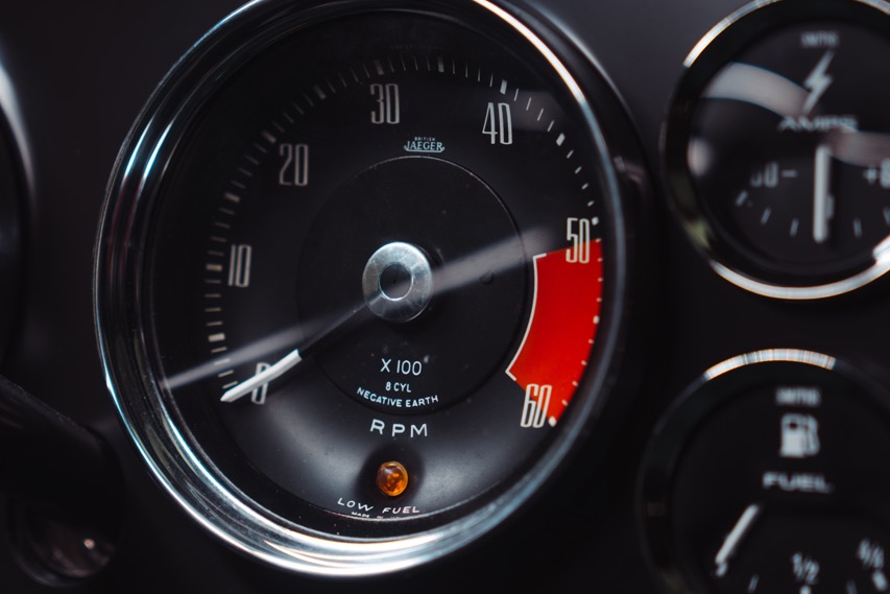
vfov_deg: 13.0
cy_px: 299
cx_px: 426
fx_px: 2596
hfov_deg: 19.5
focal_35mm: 105
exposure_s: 1/80
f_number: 2.8
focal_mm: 70
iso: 500
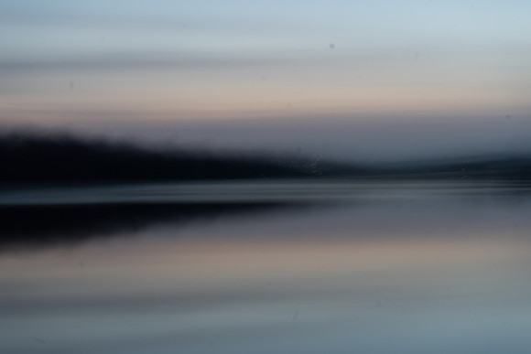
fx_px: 1033
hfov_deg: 28.8
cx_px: 266
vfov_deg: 19.5
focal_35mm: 70
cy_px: 177
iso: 125
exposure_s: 4
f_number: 9
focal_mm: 70
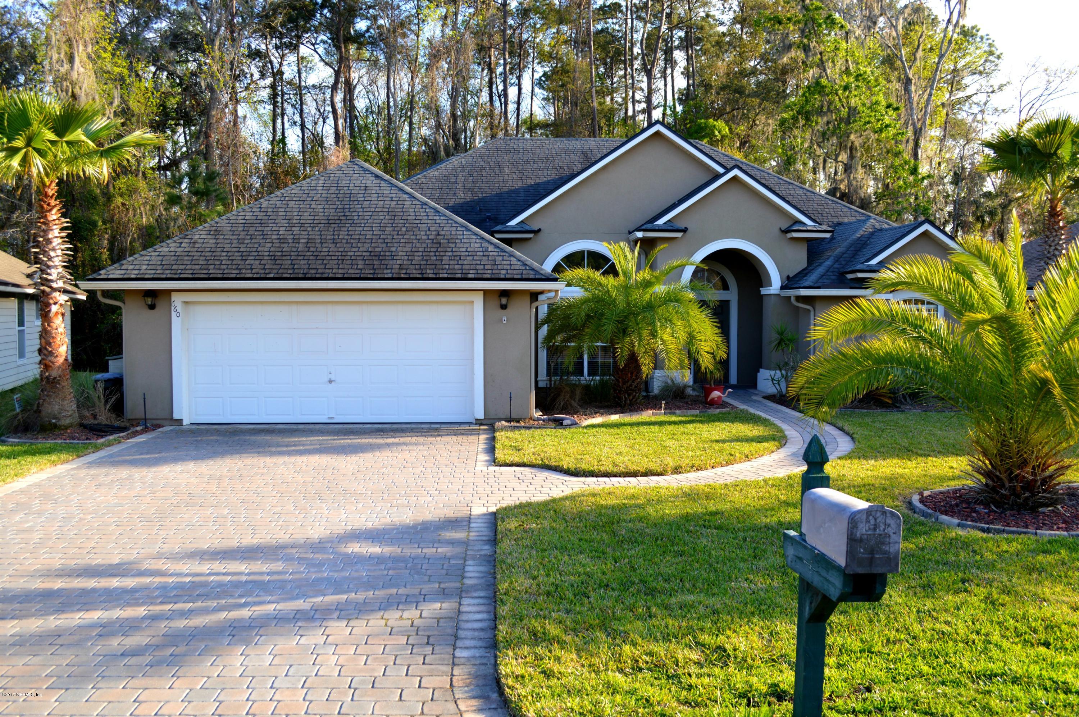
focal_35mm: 30
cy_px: 358
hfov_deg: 62.0
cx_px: 540
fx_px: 898
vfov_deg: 43.5
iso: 100
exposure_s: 1/125
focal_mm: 20
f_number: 5.6
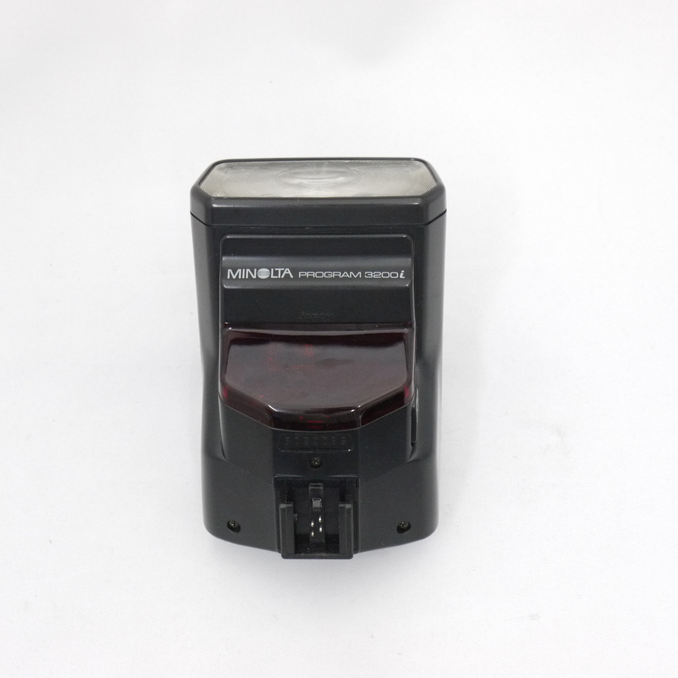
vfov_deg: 30.0
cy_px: 338
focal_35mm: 57
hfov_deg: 30.0
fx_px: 1263
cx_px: 332
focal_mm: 24
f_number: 9
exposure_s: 1/20
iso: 800
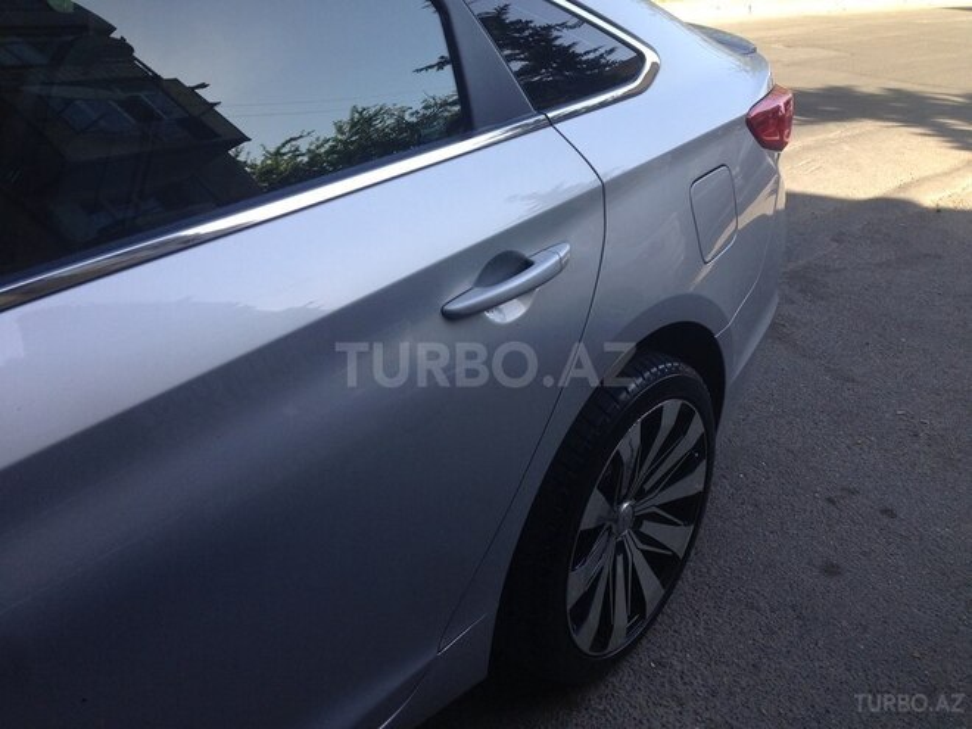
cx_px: 486
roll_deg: -0.8
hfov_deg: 55.4
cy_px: 364
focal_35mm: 33
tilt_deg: -25.0
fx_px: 927
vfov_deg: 42.9
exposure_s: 1/345
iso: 50
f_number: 2.4
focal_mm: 4.12
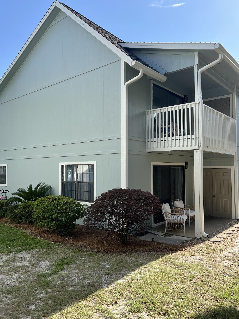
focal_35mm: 27
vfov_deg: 65.3
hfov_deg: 51.3
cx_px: 121
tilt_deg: +4.0
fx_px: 249
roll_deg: +0.7
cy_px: 158
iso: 50
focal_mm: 5.7
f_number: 1.5
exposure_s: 1/1645
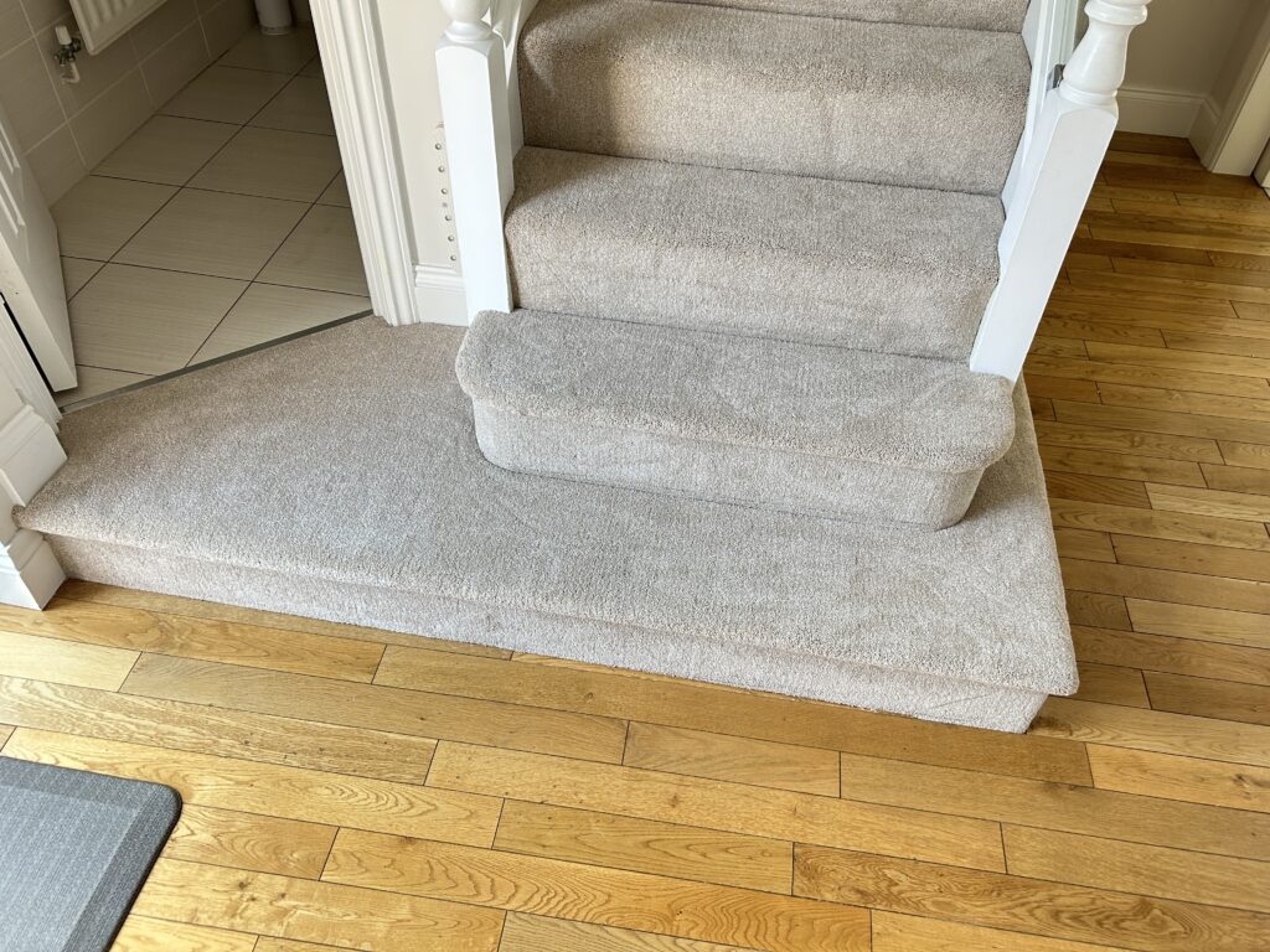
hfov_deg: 67.3
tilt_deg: -45.0
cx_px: 635
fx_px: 954
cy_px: 476
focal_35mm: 26
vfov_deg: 53.1
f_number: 1.5
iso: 125
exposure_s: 1/103
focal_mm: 5.7
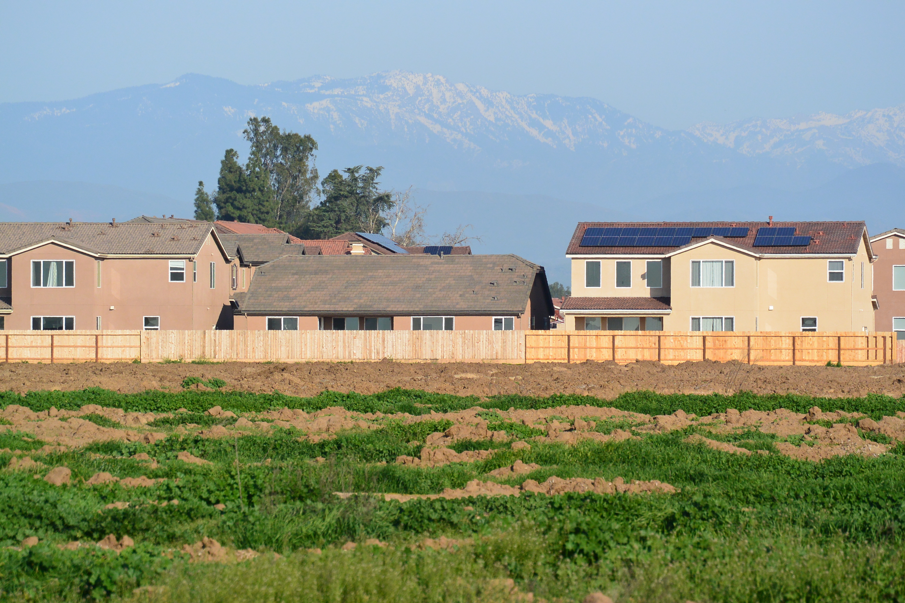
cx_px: 452
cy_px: 302
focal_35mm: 297
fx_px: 7466
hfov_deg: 6.9
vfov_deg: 4.6
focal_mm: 110
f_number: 5.6
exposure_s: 1/1000
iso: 160
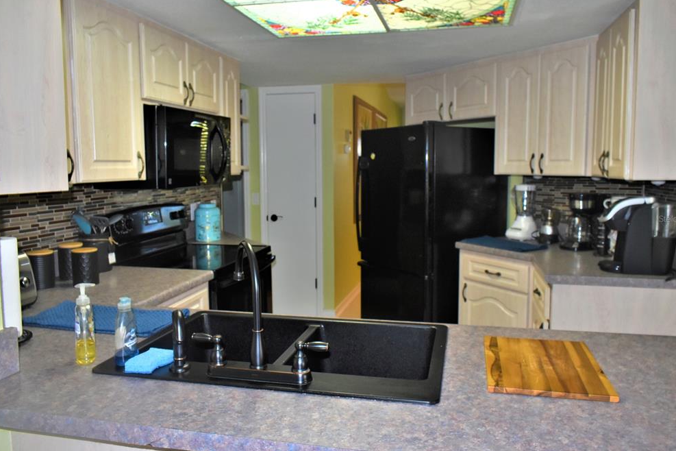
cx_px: 347
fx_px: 526
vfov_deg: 46.4
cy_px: 219
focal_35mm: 28
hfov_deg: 65.5
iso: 800
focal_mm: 18
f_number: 4.5
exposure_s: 1/80
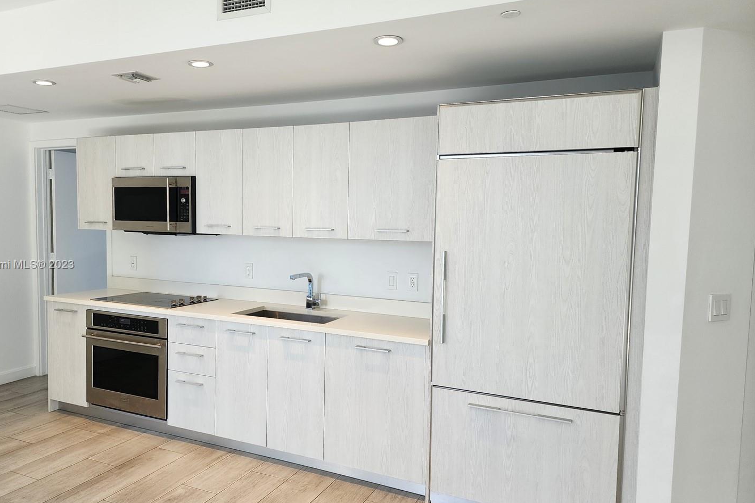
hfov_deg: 67.1
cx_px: 330
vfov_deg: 47.9
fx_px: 566
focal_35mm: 27
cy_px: 265
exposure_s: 1/180
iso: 125
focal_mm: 6.4
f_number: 1.8
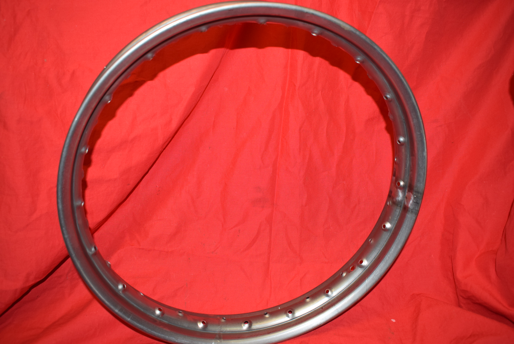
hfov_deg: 59.5
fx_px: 450
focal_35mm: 32
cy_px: 172
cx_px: 257
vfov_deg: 41.8
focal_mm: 21
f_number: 5
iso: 400
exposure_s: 1/200
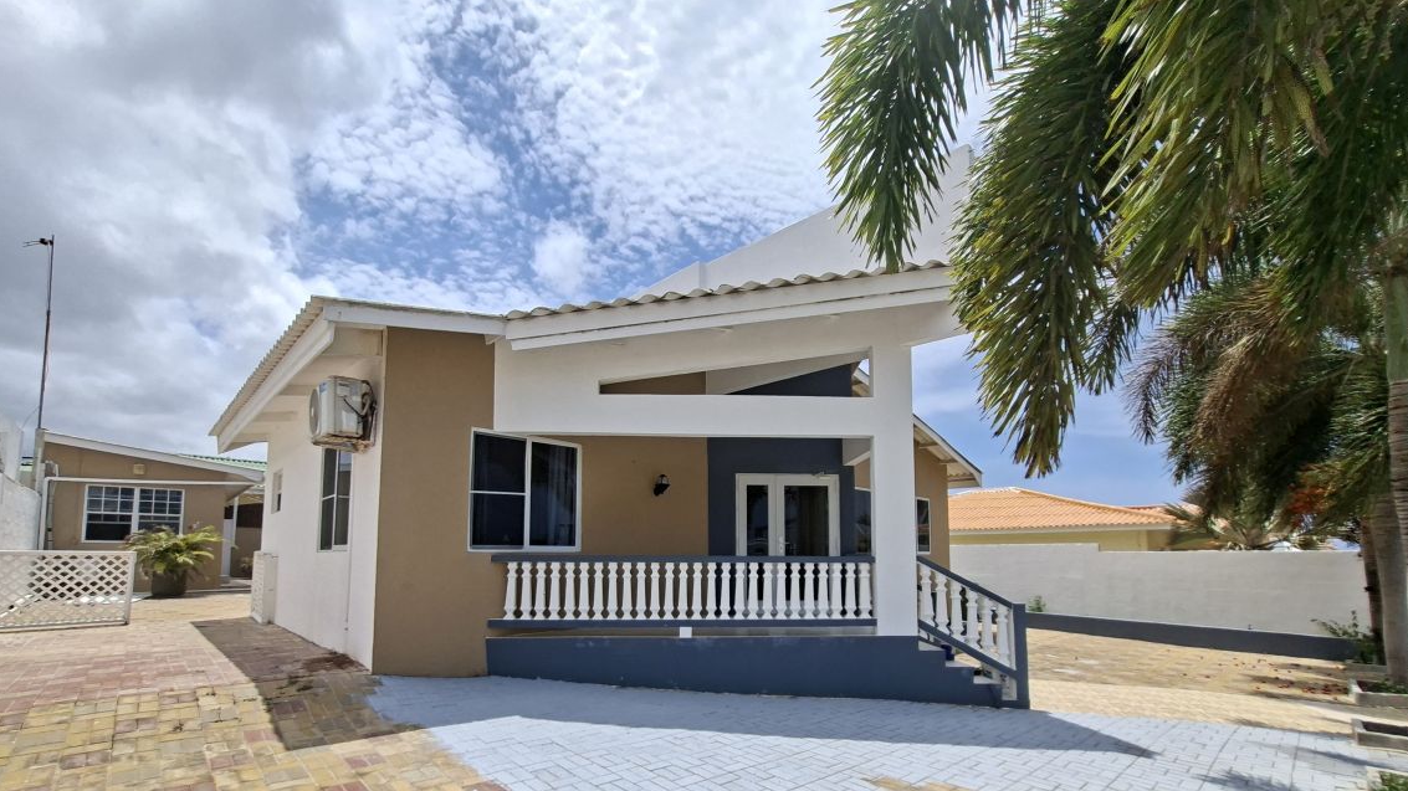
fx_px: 560
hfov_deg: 103.0
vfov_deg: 68.8
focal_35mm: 15
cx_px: 701
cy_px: 517
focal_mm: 1.74
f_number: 2.2
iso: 40
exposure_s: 1/2315
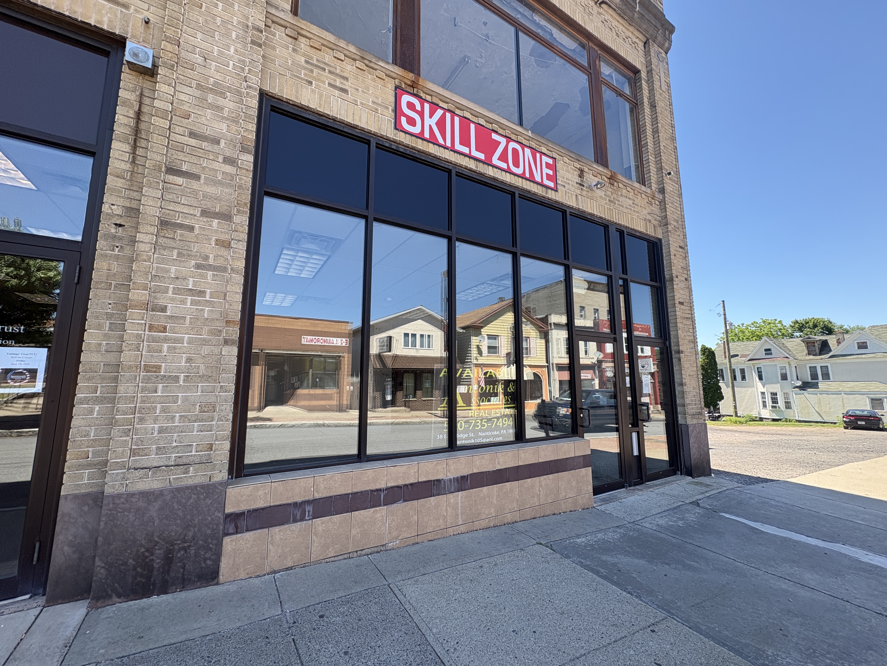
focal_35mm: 14
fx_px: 359
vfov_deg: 85.7
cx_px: 444
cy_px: 333
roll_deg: +0.6
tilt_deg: +7.7
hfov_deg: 102.1
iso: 40
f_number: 2.2
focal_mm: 2.22
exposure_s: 1/316
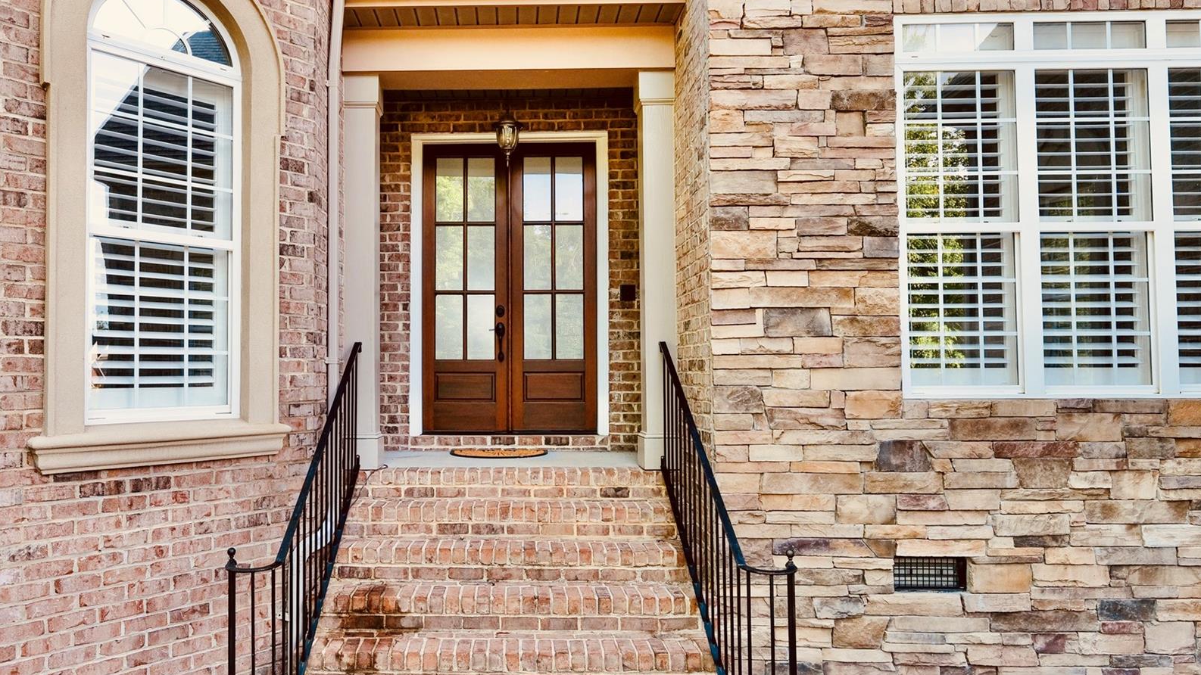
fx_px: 732
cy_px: 347
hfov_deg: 78.0
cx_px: 495
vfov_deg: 49.5
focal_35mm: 23
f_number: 9
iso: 500
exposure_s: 1/50
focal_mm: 17
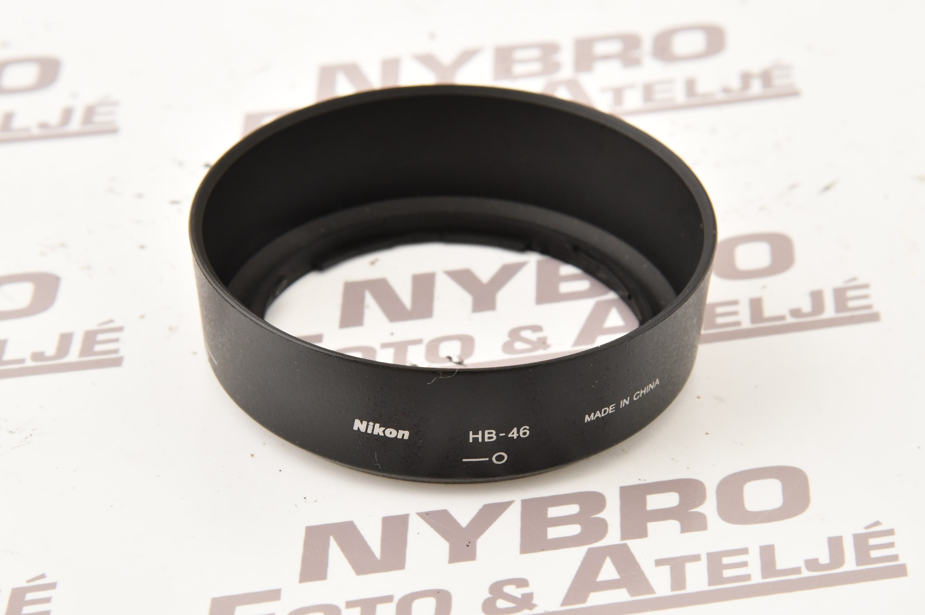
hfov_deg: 17.1
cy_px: 308
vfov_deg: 11.4
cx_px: 462
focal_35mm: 120
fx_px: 3081
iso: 1600
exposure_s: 1/160
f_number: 13
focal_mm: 120
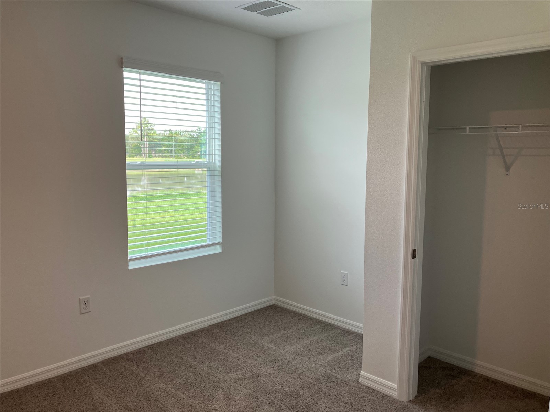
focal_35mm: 28
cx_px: 275
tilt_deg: -5.4
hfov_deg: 63.4
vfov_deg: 49.7
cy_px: 206
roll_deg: +0.1
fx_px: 445
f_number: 1.8
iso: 64
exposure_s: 1/120
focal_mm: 3.99
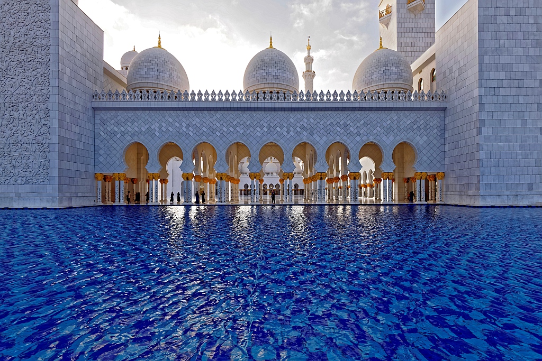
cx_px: 271
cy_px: 180
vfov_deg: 73.8
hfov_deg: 96.7
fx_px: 241
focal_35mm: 16
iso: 100
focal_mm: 16
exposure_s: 1/60
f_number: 8
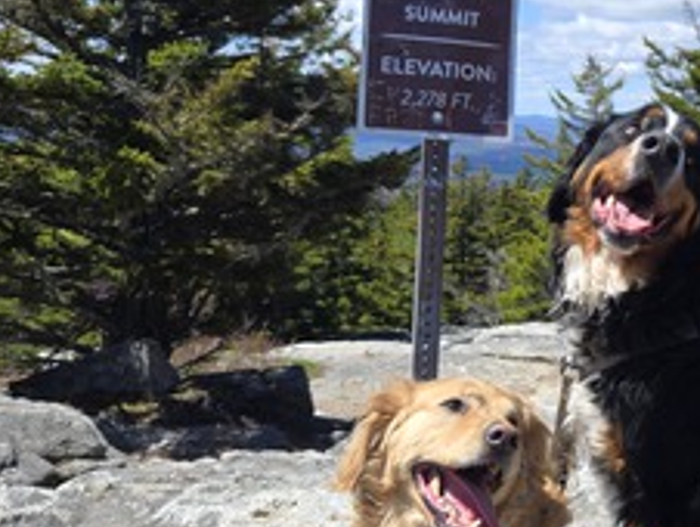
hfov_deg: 32.6
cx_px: 626
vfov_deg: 26.1
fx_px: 1134
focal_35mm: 56
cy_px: 219
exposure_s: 1/1445
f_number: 1.8
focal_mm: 5.4
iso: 25
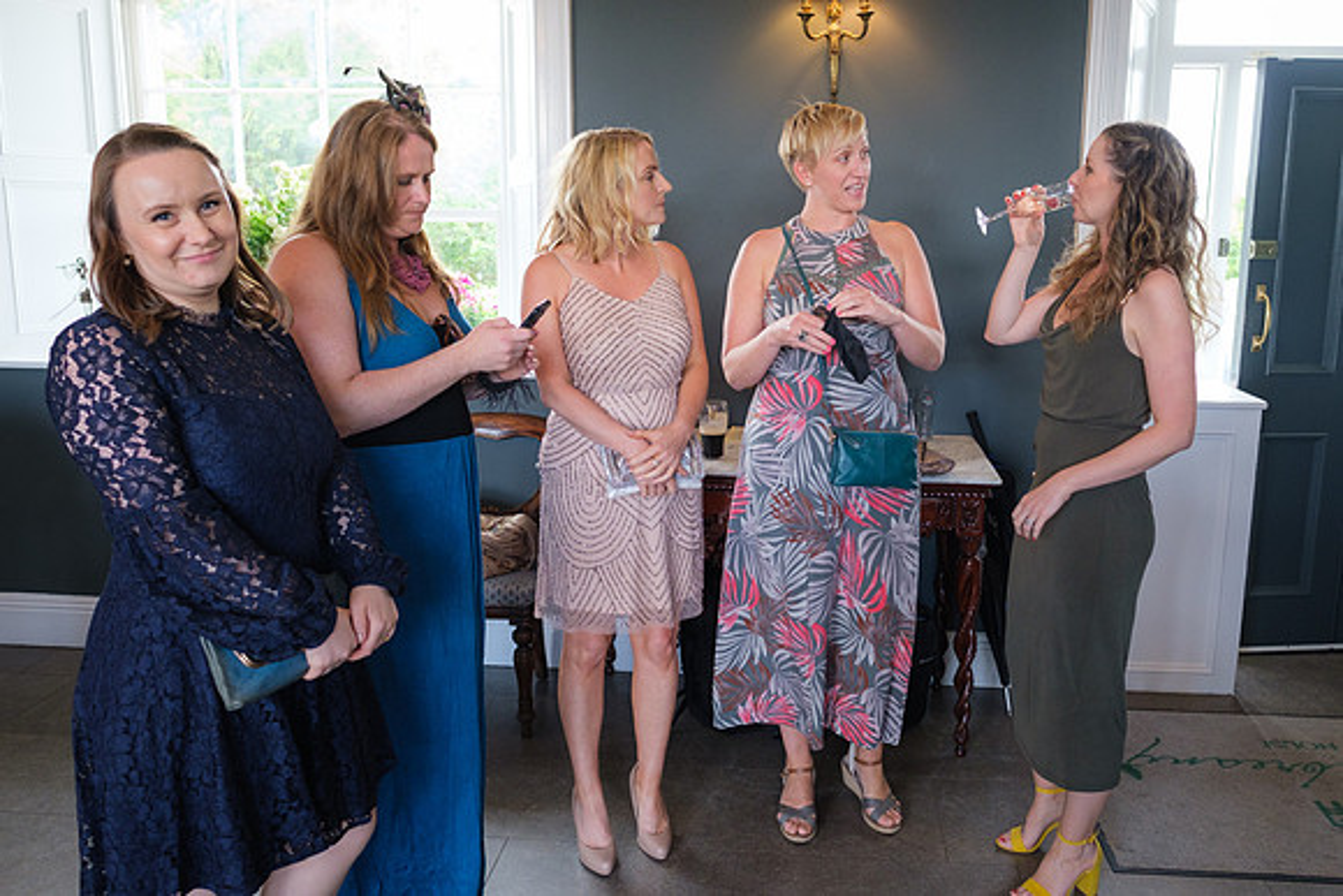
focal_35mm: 27
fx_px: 1023
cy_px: 405
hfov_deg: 66.4
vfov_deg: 47.2
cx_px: 736
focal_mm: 16
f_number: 2.8
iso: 1250
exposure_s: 1/125
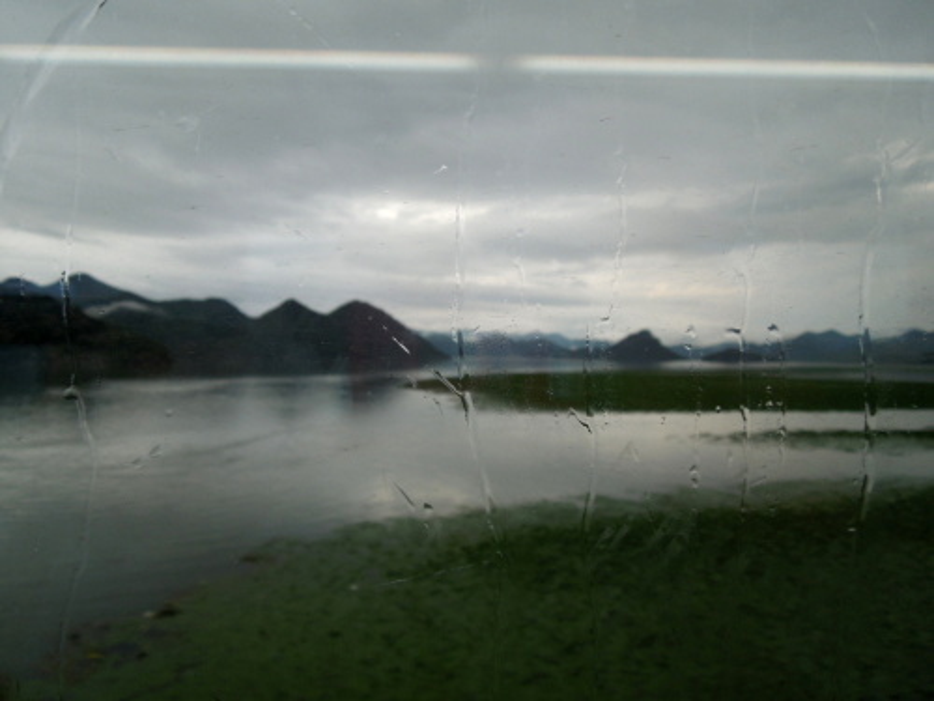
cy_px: 350
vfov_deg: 54.9
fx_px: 675
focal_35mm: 25
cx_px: 467
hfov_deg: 69.4
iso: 100
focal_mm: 4.5
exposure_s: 1/100
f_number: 3.3
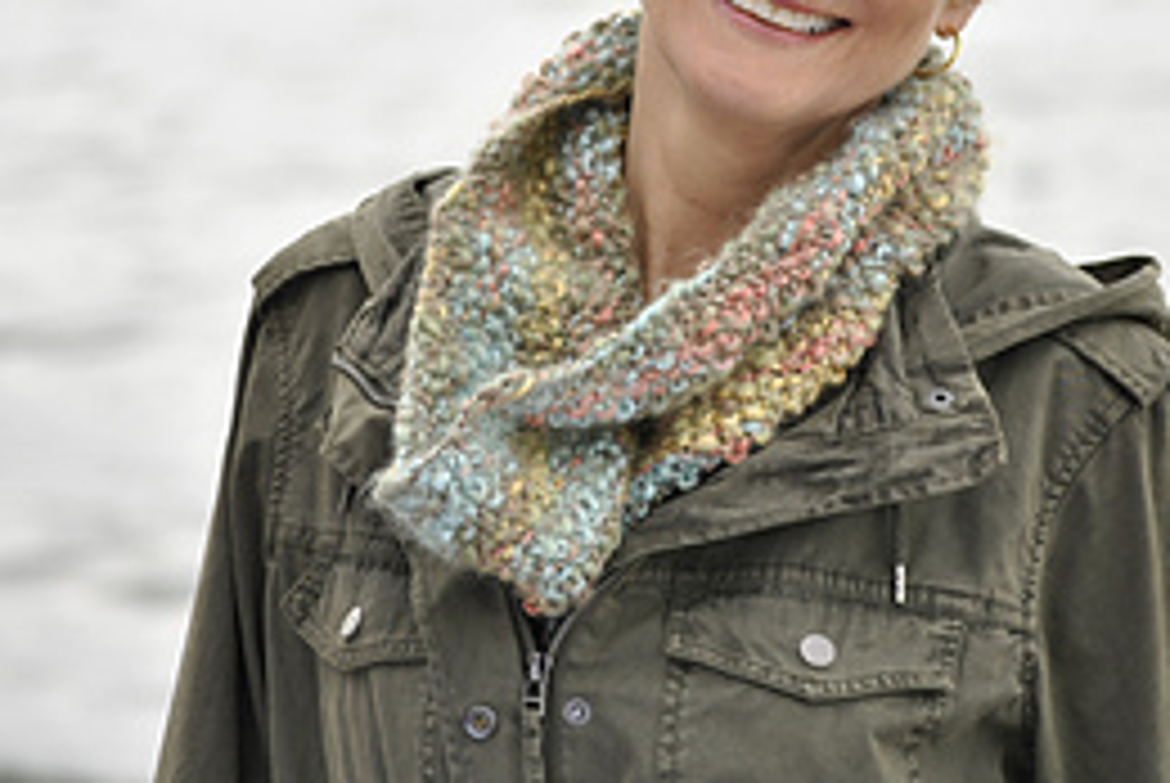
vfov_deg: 4.8
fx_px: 9370
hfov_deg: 7.1
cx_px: 716
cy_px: 65
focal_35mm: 288
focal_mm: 100
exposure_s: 1/200
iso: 100
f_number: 4.5
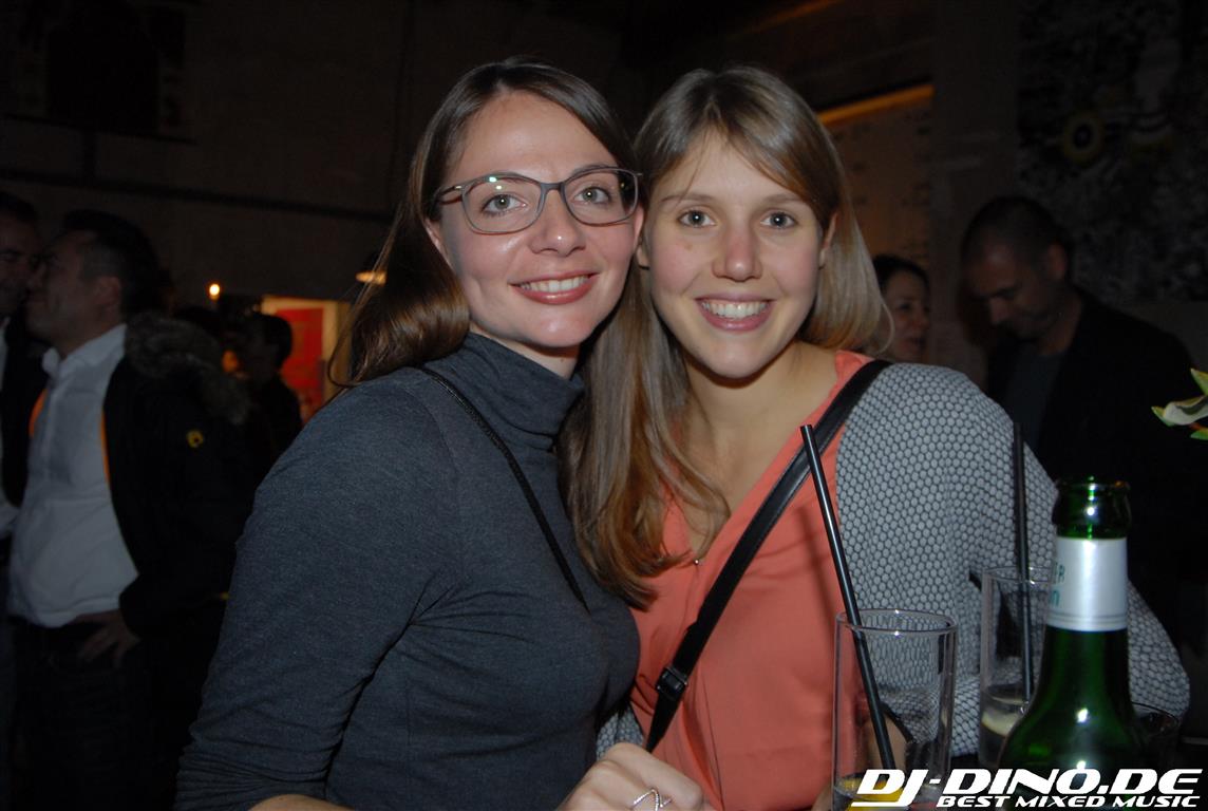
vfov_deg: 37.0
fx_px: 1211
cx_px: 604
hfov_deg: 53.0
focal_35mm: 36
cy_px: 406
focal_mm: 24
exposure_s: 1/20
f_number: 5.6
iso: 400
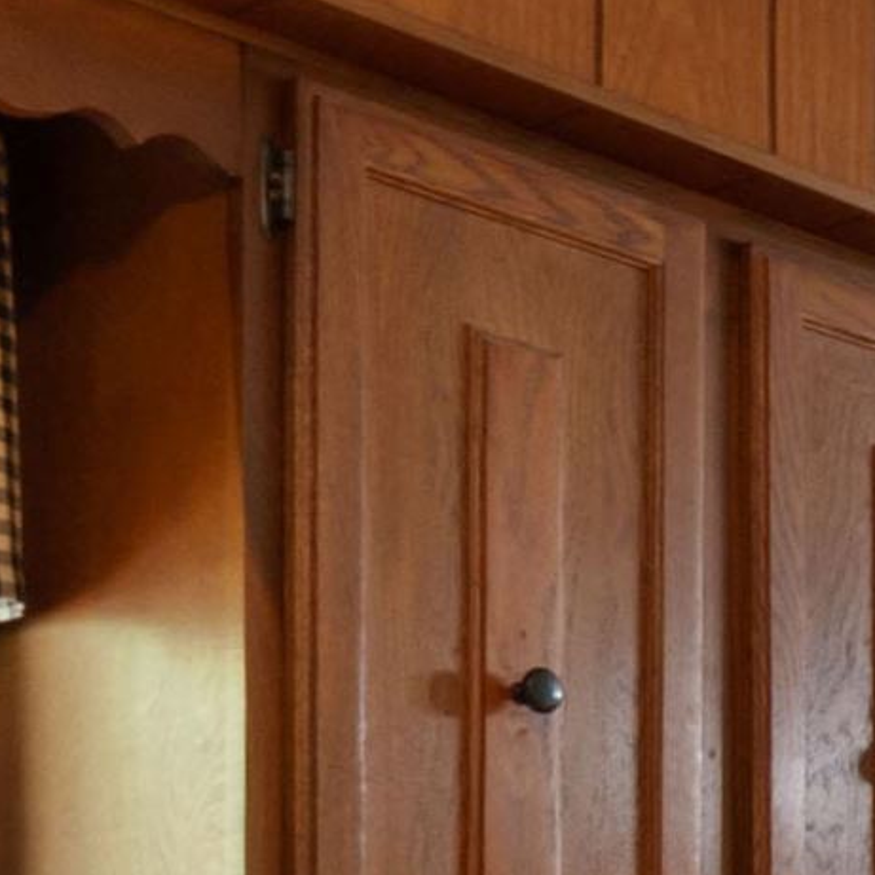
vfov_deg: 15.5
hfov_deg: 14.6
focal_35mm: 102
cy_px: 1386
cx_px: 1649
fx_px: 2917
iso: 200
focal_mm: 12
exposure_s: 1
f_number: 11
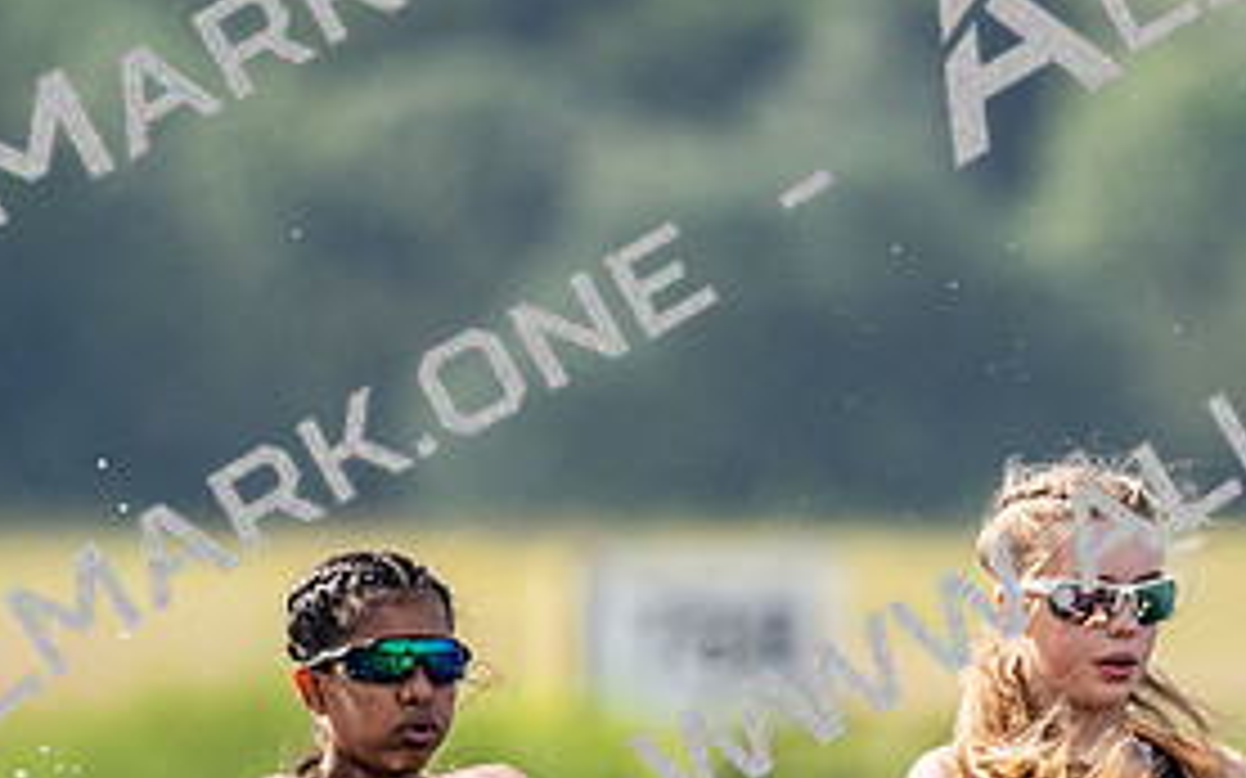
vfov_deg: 1.0
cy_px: 823
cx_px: 1183
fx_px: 43389
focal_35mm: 1278
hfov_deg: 1.6
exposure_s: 1/2500
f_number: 4.5
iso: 280
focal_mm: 400
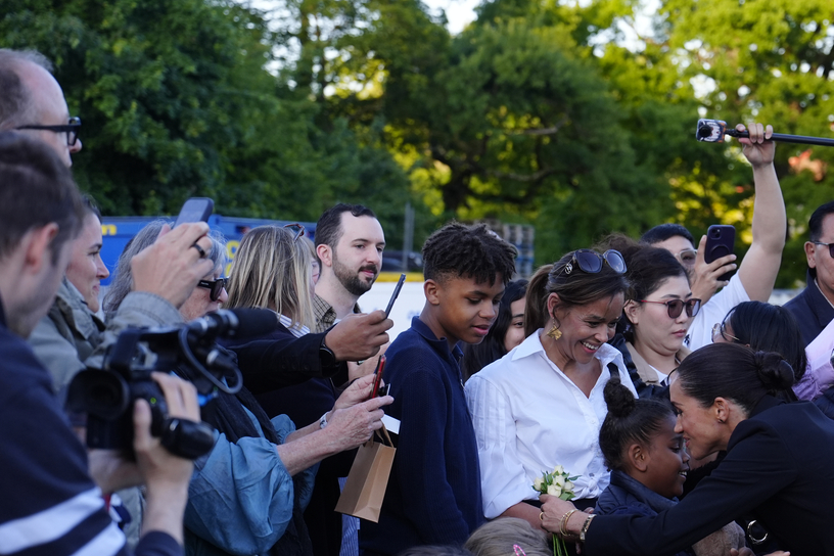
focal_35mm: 103
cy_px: 316
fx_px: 2386
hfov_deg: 19.8
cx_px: 569
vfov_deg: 13.3
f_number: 4
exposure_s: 1/800
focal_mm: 70
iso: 1000
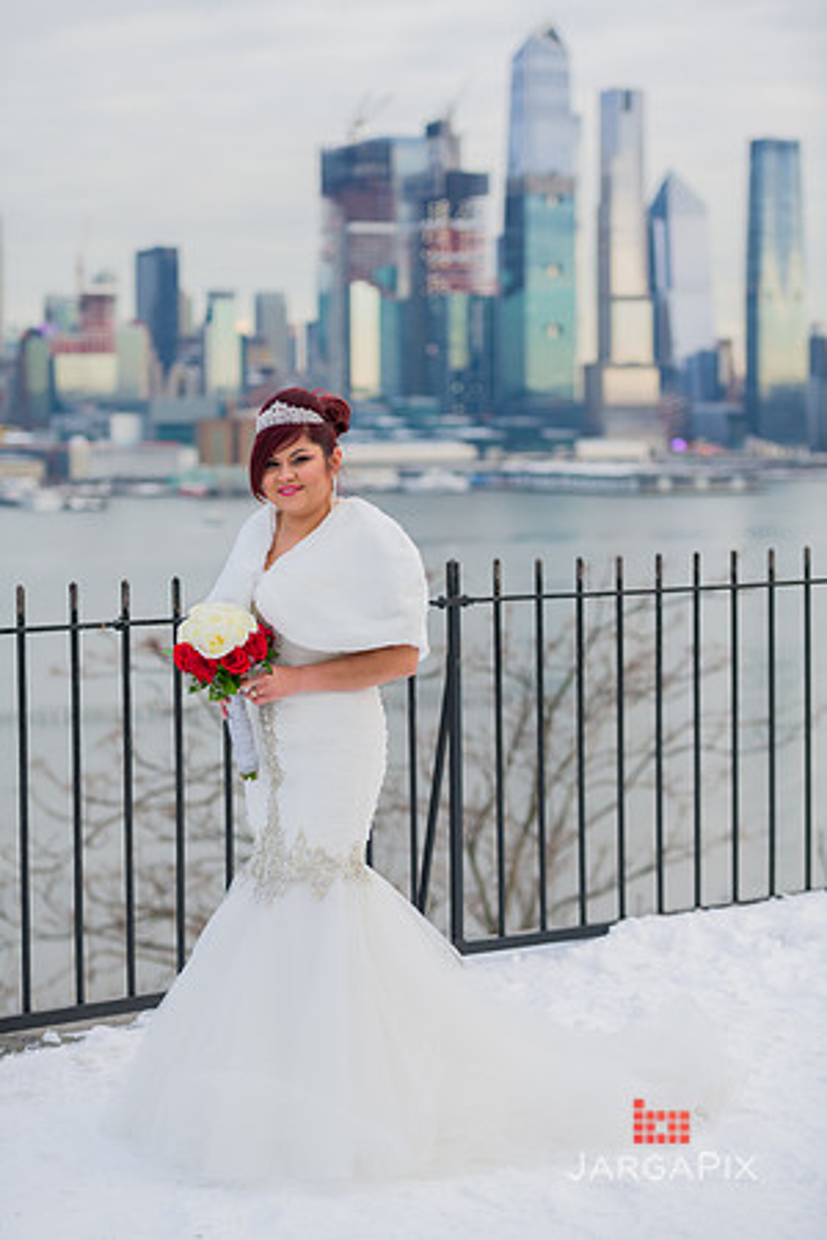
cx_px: 414
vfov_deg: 26.0
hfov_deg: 17.5
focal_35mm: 78
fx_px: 2688
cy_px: 620
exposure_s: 1/640
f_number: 3.2
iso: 200
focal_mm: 78
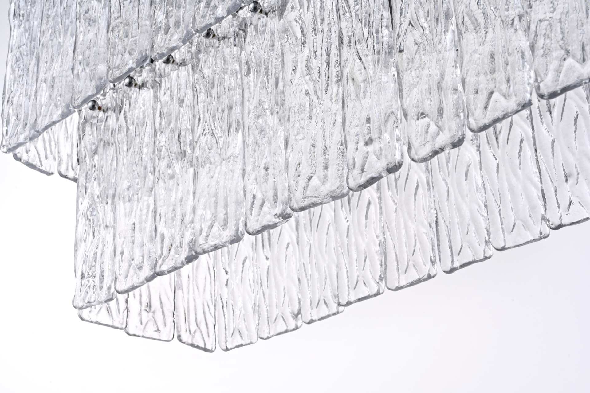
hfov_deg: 28.8
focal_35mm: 70
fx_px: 1147
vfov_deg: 19.5
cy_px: 196
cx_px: 295
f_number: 22
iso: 100
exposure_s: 1/100
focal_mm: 70
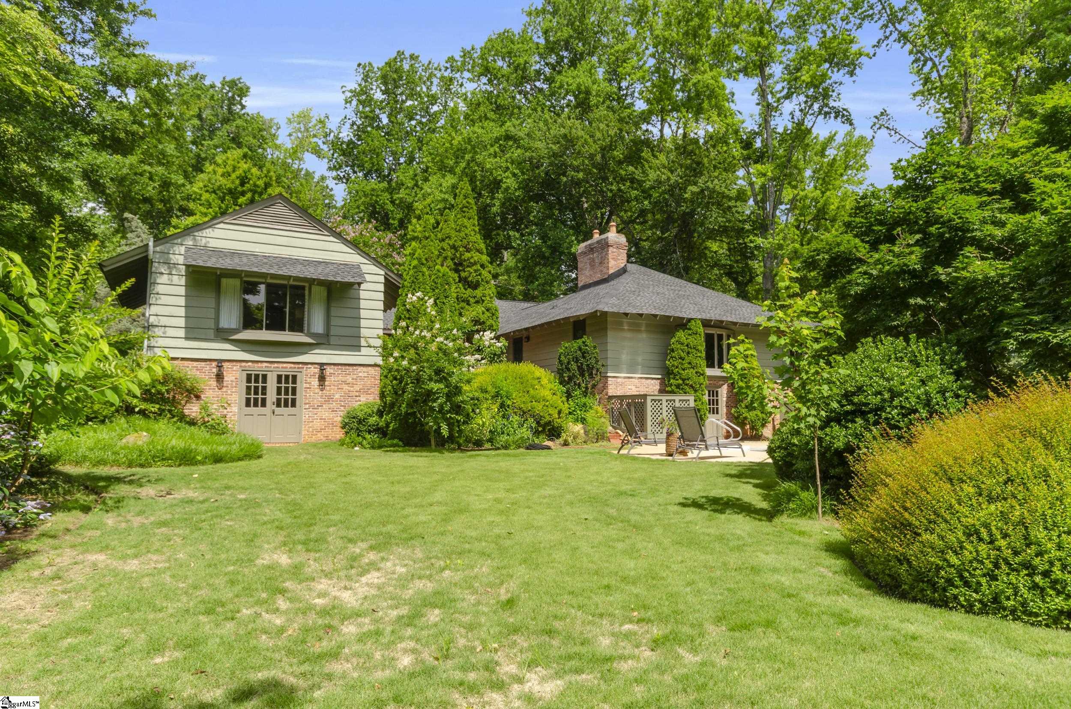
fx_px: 668
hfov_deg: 77.4
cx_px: 536
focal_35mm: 22
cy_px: 354
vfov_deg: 55.9
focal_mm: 15
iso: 100
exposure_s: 1/80
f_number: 9
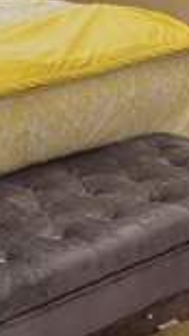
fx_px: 964
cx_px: 48
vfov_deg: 18.7
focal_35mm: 108
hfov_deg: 11.2
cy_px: -78
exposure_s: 1/30
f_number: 1.78
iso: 1000
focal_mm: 6.76
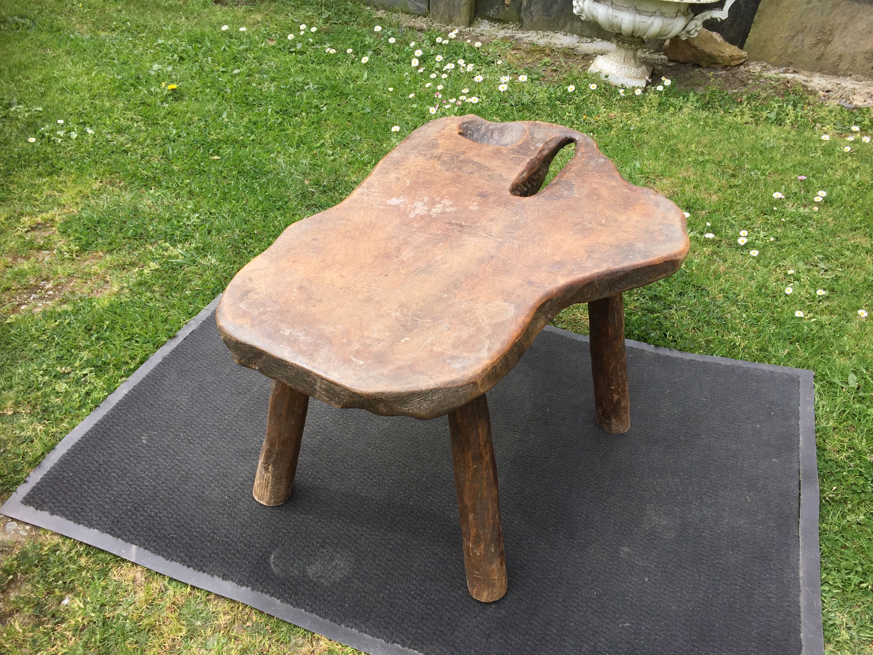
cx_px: 436
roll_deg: -3.5
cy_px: 328
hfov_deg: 61.7
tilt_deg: -37.7
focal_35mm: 29
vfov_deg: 48.2
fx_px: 731
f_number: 2.2
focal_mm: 4.15
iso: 32
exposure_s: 1/824
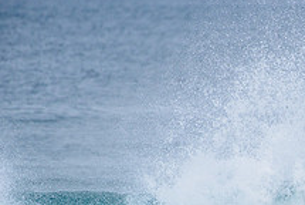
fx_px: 11428
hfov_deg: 1.5
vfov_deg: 1.0
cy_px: 257
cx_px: 377
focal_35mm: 1347
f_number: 5.6
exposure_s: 1/2000
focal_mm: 500
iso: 280
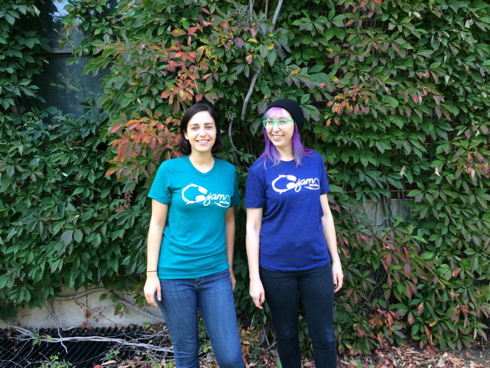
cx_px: 245
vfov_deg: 48.2
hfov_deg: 61.7
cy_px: 184
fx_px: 411
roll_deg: +1.1
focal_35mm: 29
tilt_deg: -7.9
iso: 50
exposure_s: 1/120
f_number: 2.2
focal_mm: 4.15
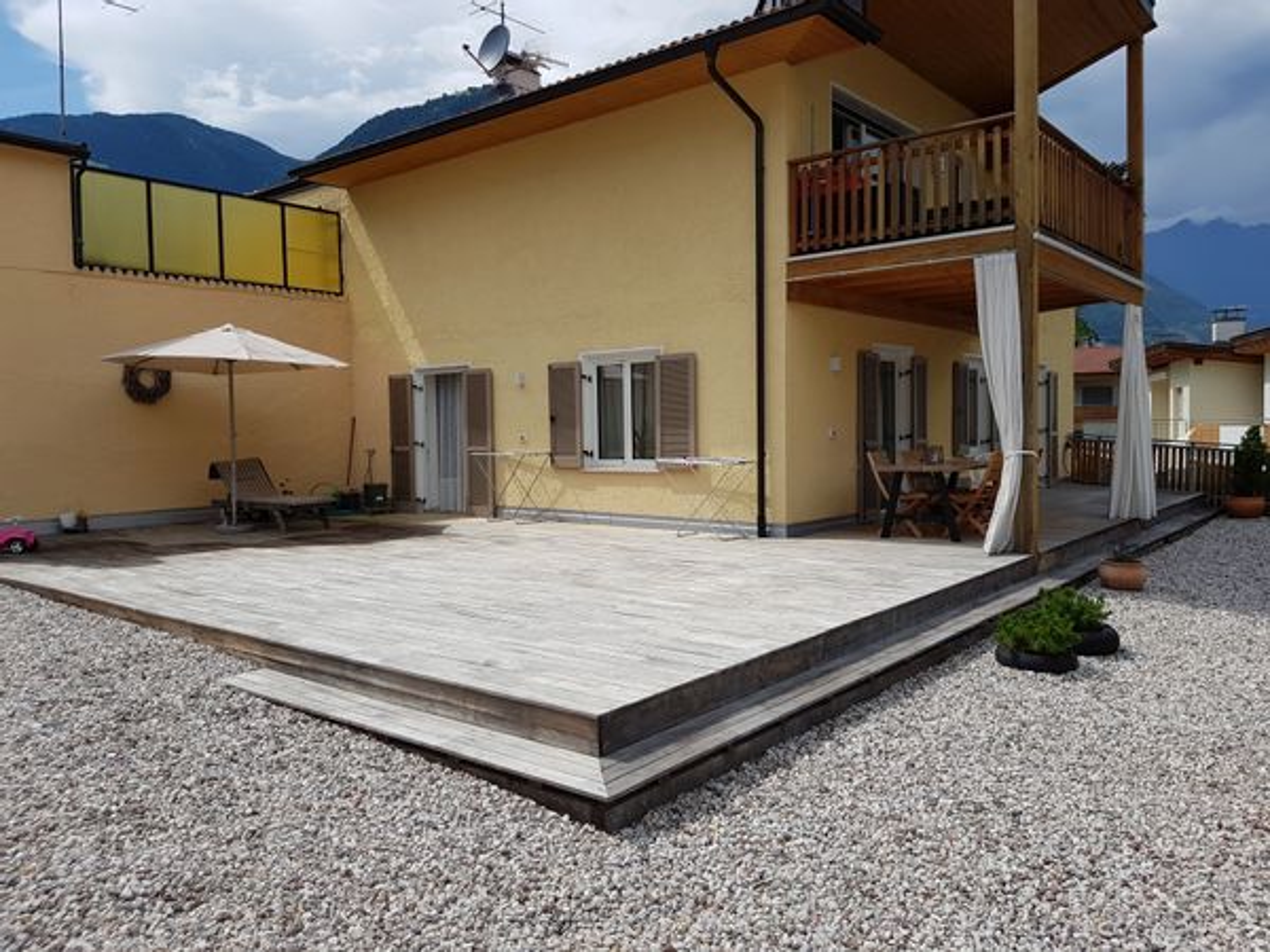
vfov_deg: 53.1
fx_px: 954
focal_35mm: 26
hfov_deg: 67.3
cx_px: 635
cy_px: 476
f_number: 1.7
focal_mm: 4.2
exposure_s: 1/3336
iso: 40
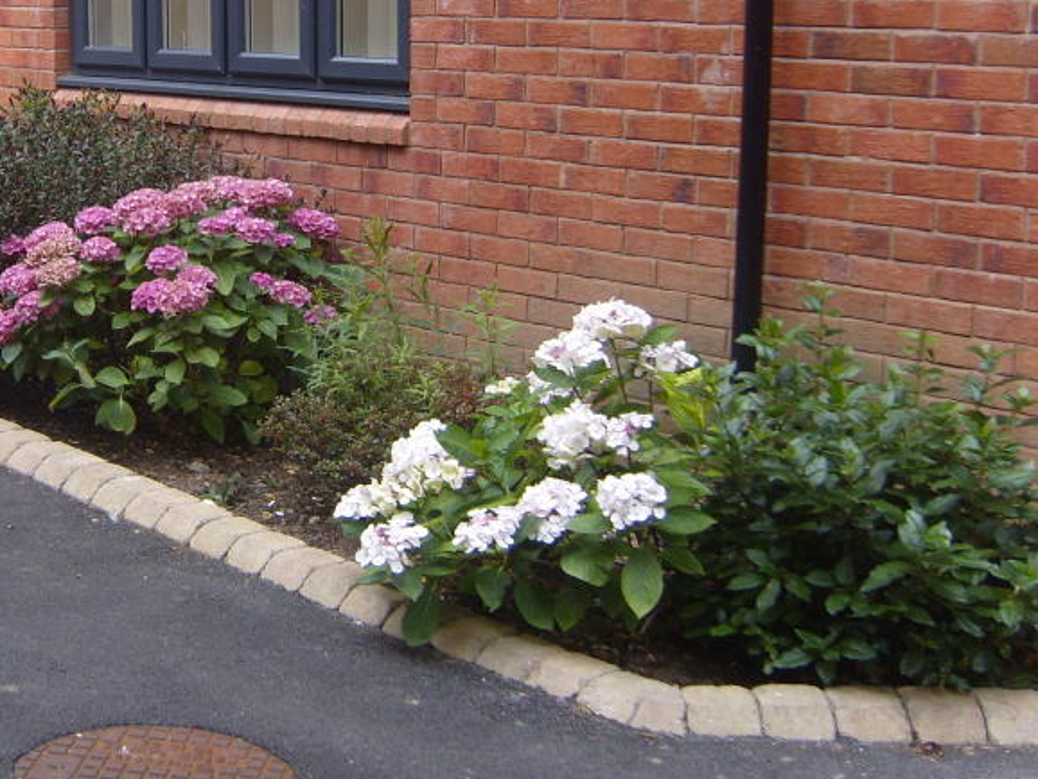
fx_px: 1860
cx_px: 126
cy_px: 188
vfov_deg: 23.4
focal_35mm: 62
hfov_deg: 30.0
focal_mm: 7.4
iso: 80
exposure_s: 1/250
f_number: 2.8
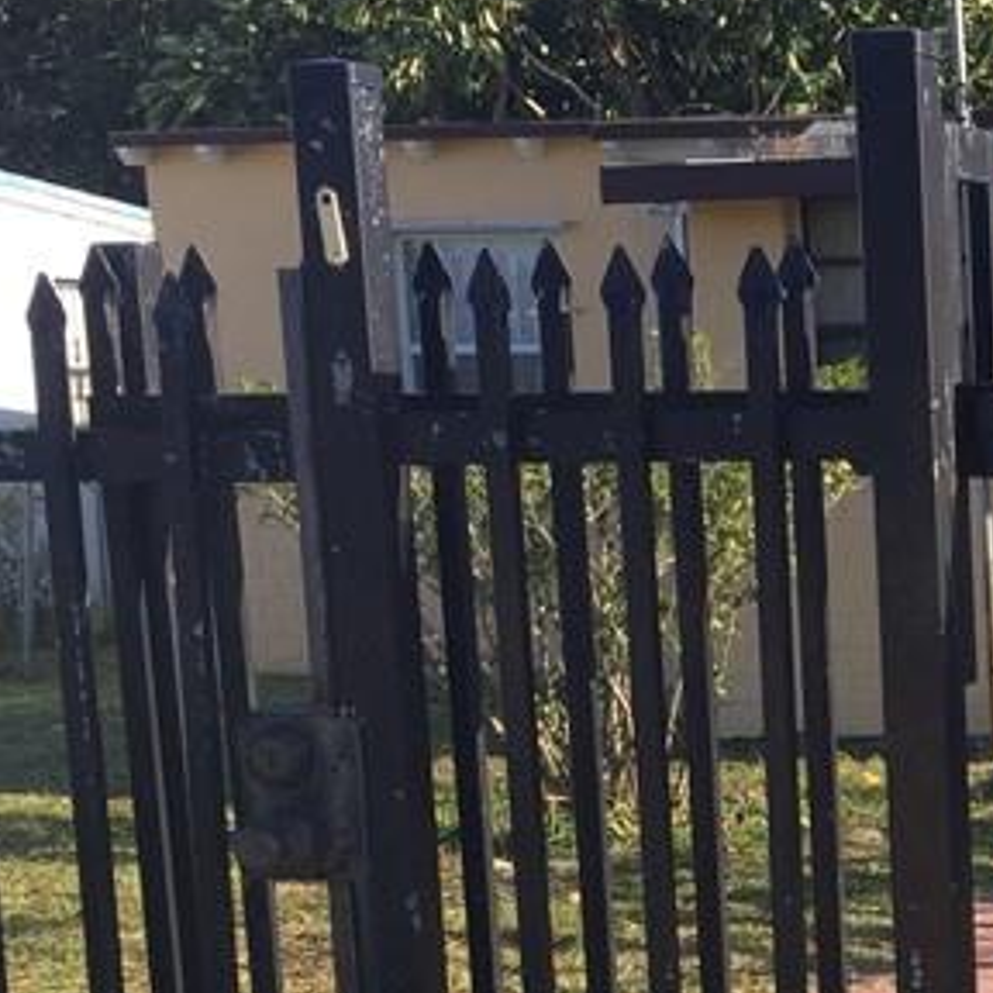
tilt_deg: -11.1
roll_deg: +0.3
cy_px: 1048
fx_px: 2953
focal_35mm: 91
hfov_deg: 17.6
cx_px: 1376
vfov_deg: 18.5
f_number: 2.2
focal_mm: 4.15
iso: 32
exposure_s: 1/706
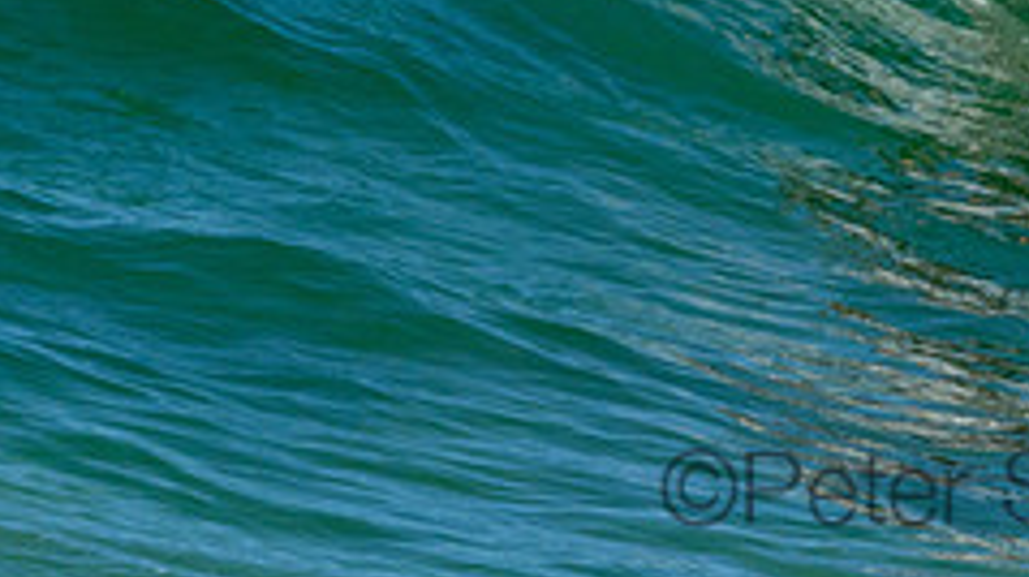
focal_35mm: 2804
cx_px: 980
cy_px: -3
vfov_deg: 0.4
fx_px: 76447
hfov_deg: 0.8
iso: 1100
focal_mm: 800
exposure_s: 1/2000
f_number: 11
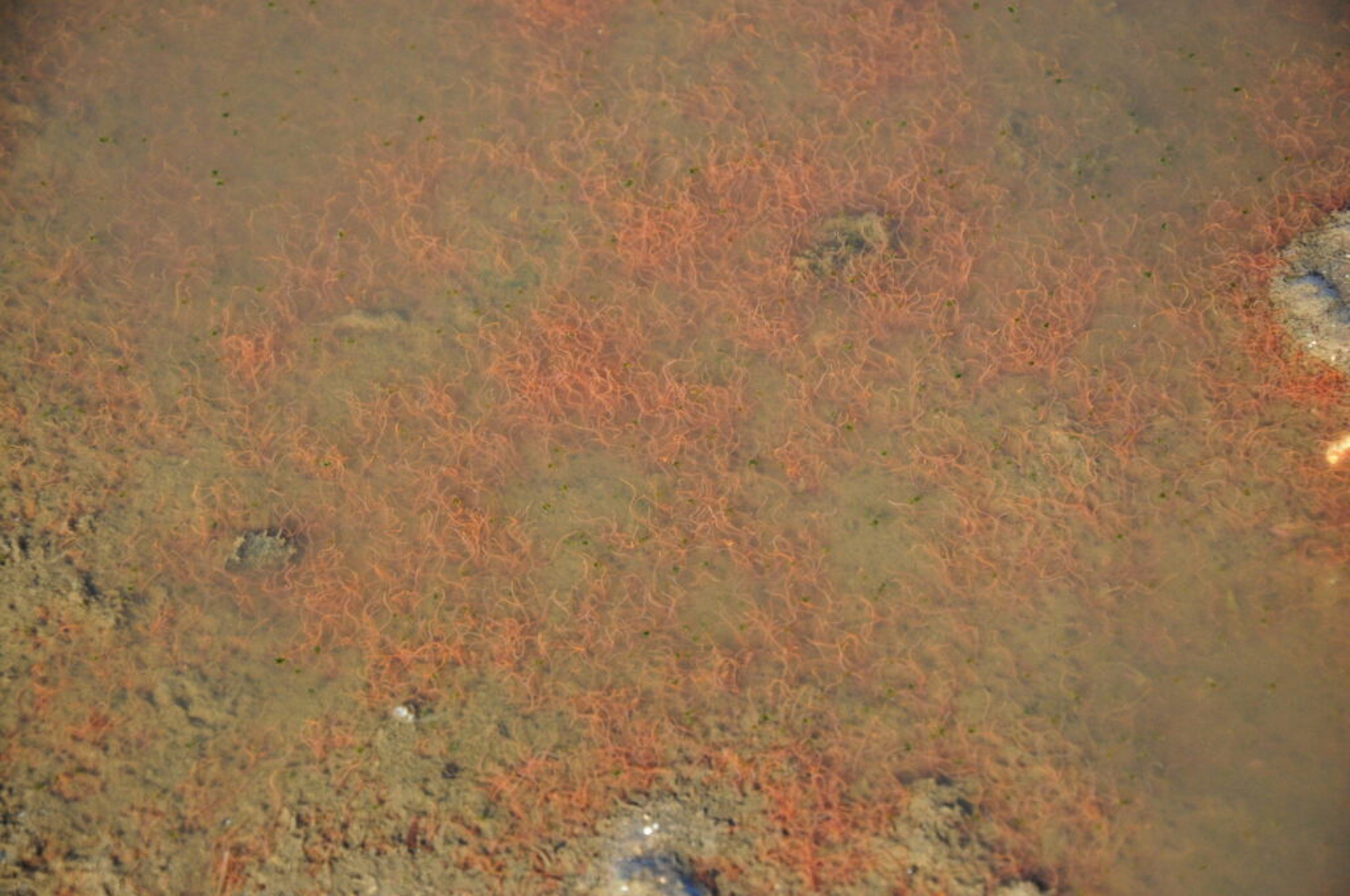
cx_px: 675
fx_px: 5899
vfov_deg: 8.7
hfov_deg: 13.1
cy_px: 448
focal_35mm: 158
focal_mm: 105
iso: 800
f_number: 8
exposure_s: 1/500
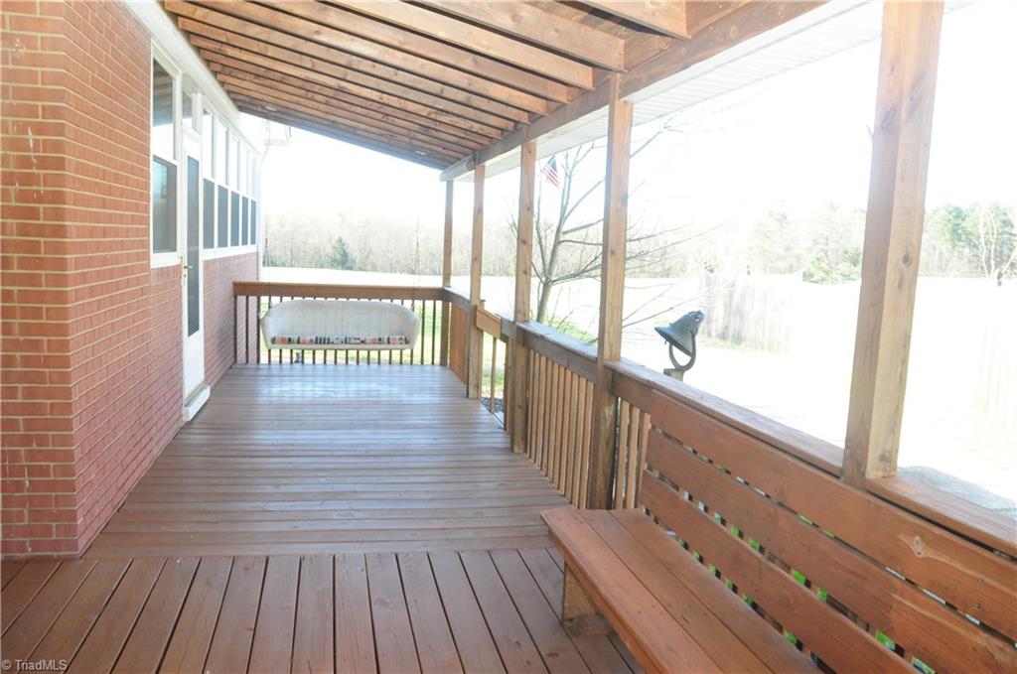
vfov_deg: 30.7
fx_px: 1227
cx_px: 508
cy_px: 337
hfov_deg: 45.0
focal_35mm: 44
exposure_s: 1/250
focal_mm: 29
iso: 1250
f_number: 6.3
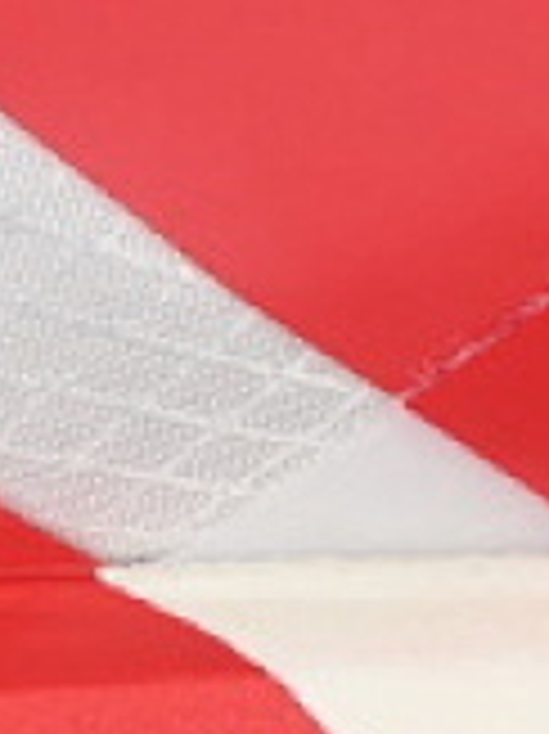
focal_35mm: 479
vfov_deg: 4.1
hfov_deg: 3.1
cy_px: 243
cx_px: 40
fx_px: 10142
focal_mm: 50
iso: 160
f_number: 7.1
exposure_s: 1/80
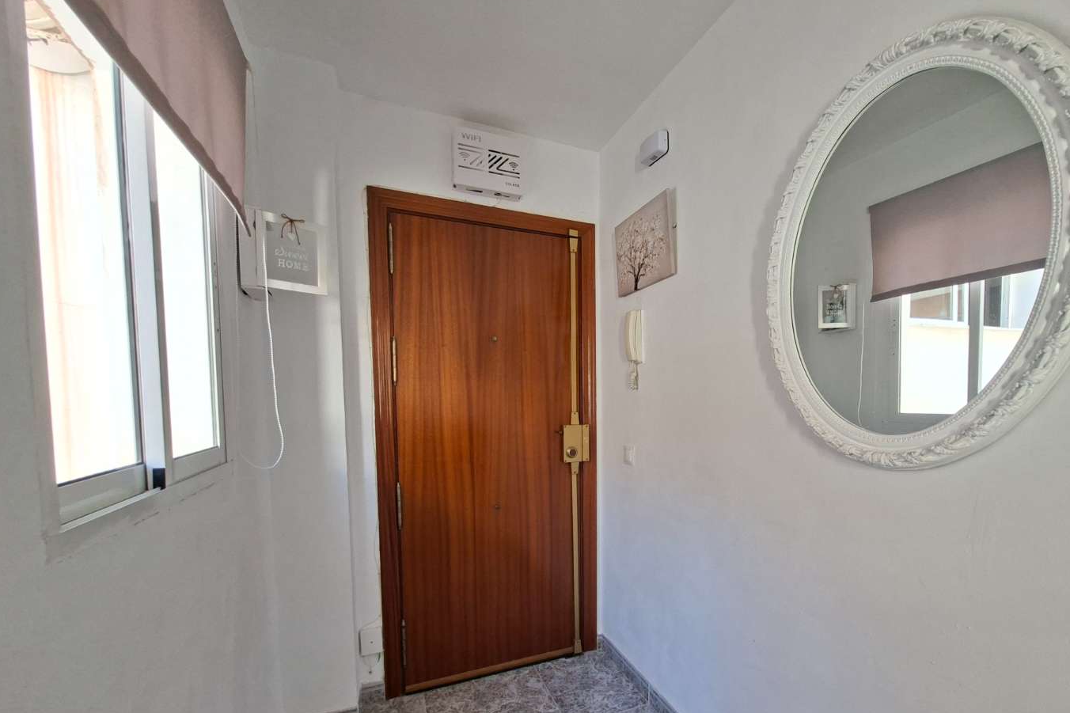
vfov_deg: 76.3
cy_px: 432
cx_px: 589
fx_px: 446
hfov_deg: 100.1
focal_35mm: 15
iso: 80
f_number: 2.2
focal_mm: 1.74
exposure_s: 1/50
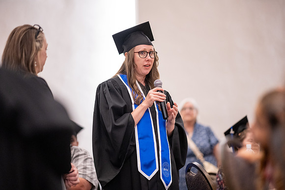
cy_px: 95
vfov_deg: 13.0
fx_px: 831
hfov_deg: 19.5
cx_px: 142
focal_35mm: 105
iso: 2500
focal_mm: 105
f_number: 1.4
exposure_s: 1/320
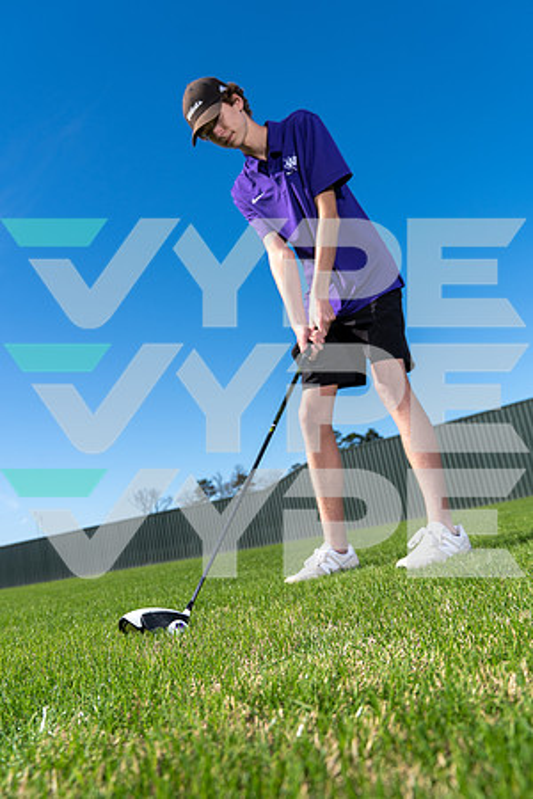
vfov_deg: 65.5
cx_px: 266
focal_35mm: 28
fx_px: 622
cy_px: 400
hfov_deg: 46.4
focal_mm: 28
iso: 100
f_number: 5
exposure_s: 1/640
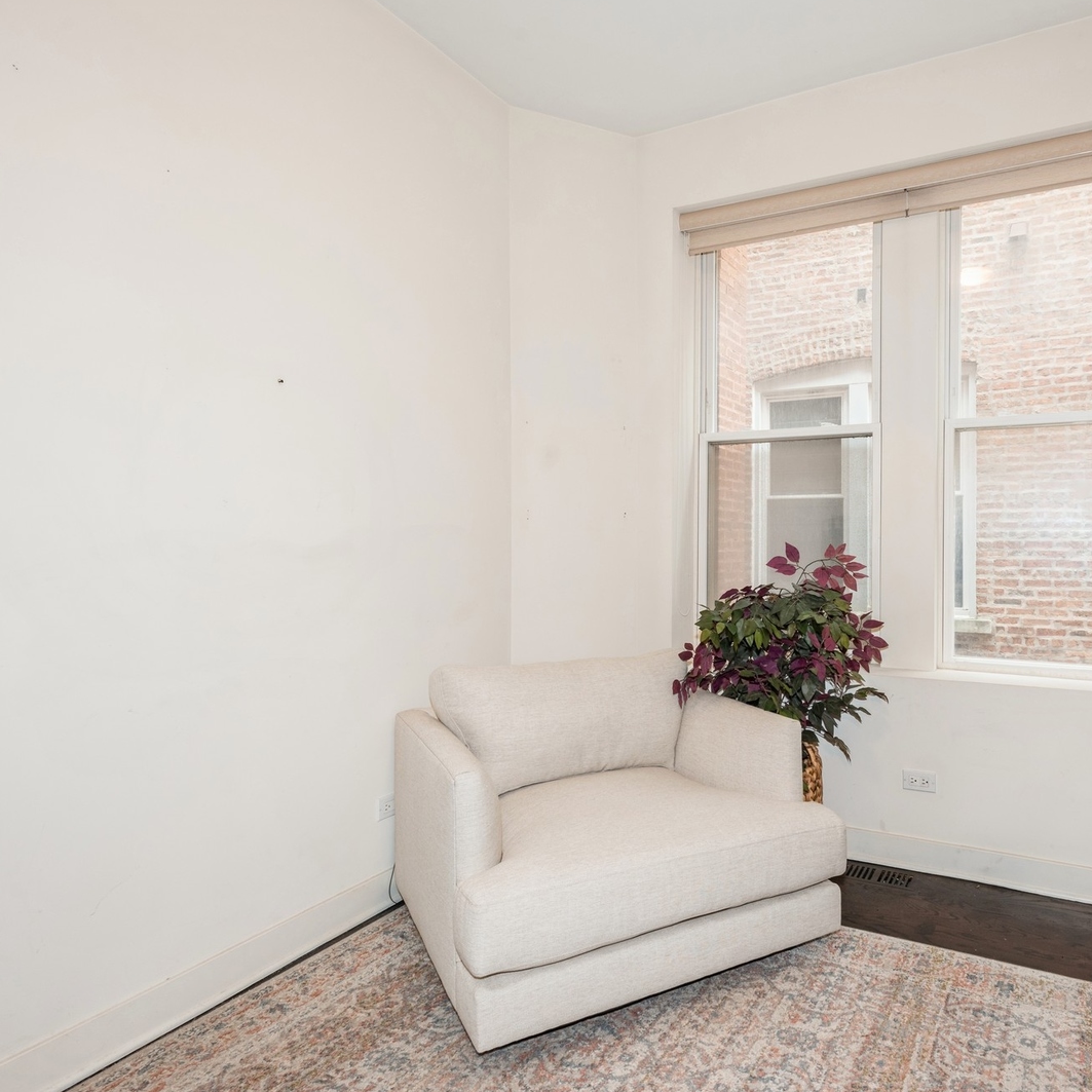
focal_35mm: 22
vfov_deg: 69.6
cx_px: 700
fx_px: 785
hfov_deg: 68.2
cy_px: 543
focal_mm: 17
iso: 400
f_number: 8
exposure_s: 1/6
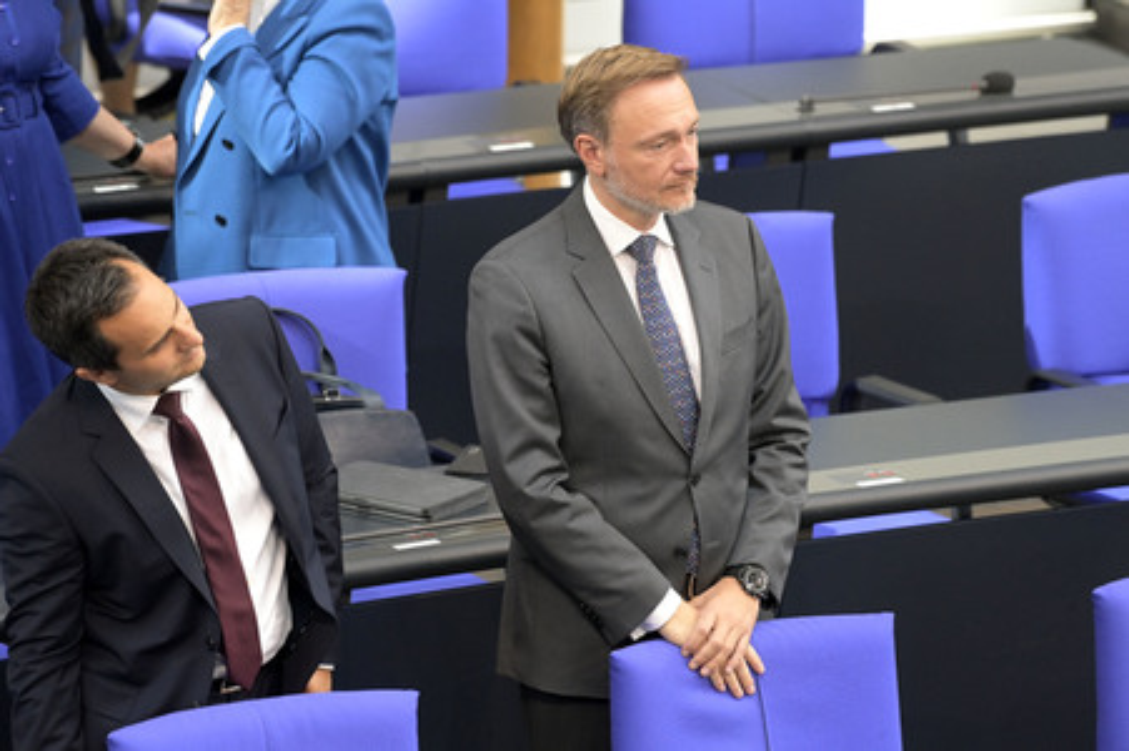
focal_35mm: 310
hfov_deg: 6.7
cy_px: 376
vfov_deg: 4.4
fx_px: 9715
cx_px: 564
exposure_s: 1/200
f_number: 5.6
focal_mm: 310
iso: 8000
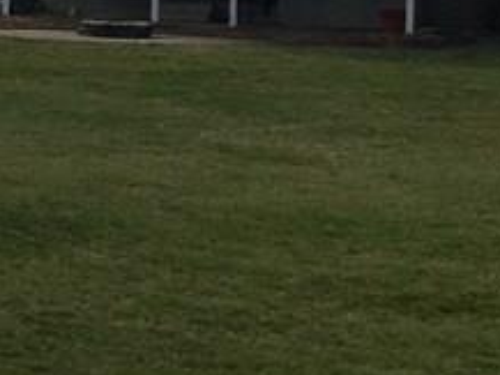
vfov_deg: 10.6
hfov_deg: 14.0
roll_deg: -2.5
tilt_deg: +1.4
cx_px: -76
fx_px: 1980
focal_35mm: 137
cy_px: -110
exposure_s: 1/8547
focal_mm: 4.15
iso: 25
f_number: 2.2
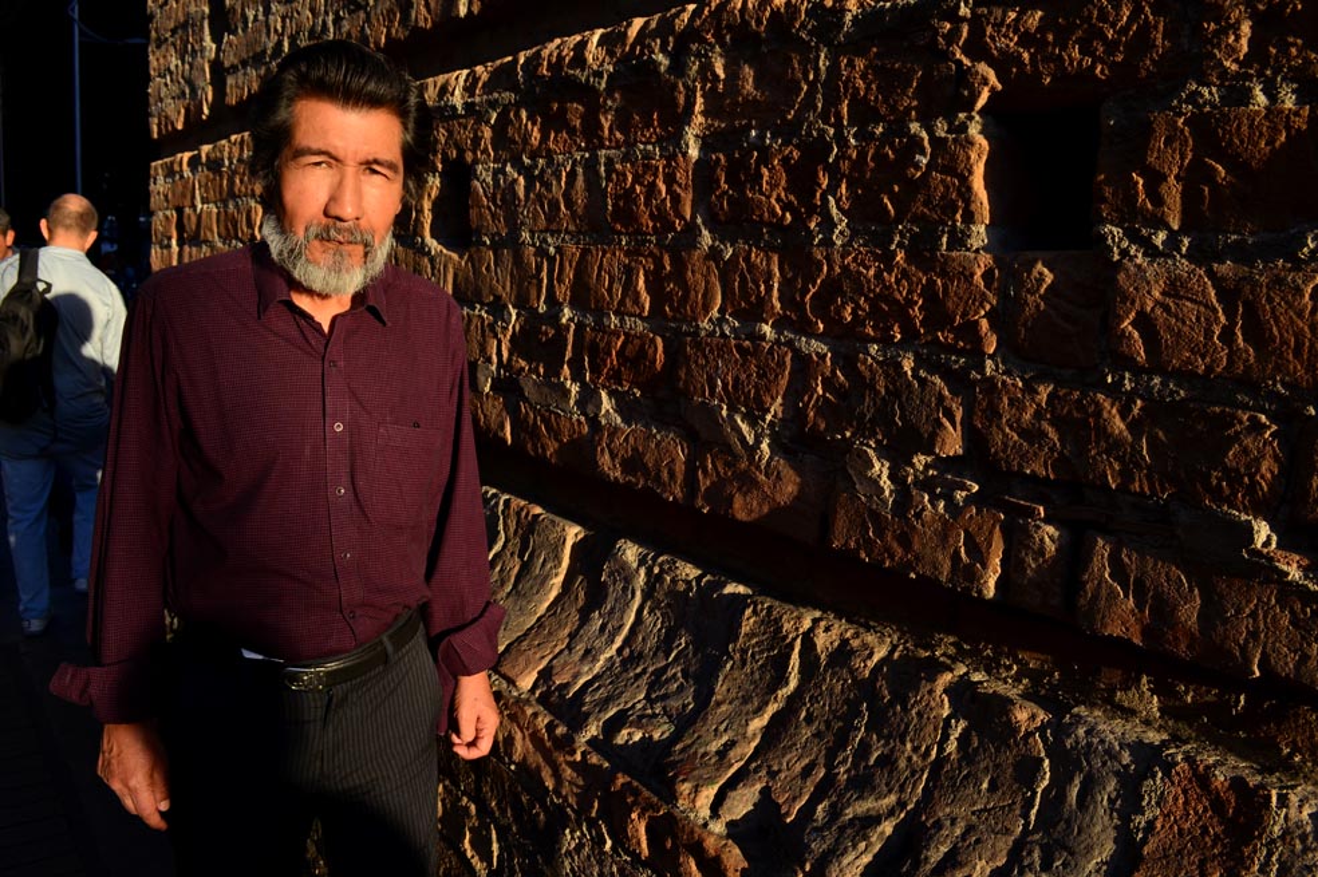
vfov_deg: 47.9
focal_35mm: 27
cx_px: 659
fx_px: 988
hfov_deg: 67.4
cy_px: 438
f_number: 8
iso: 160
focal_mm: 18
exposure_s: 1/250
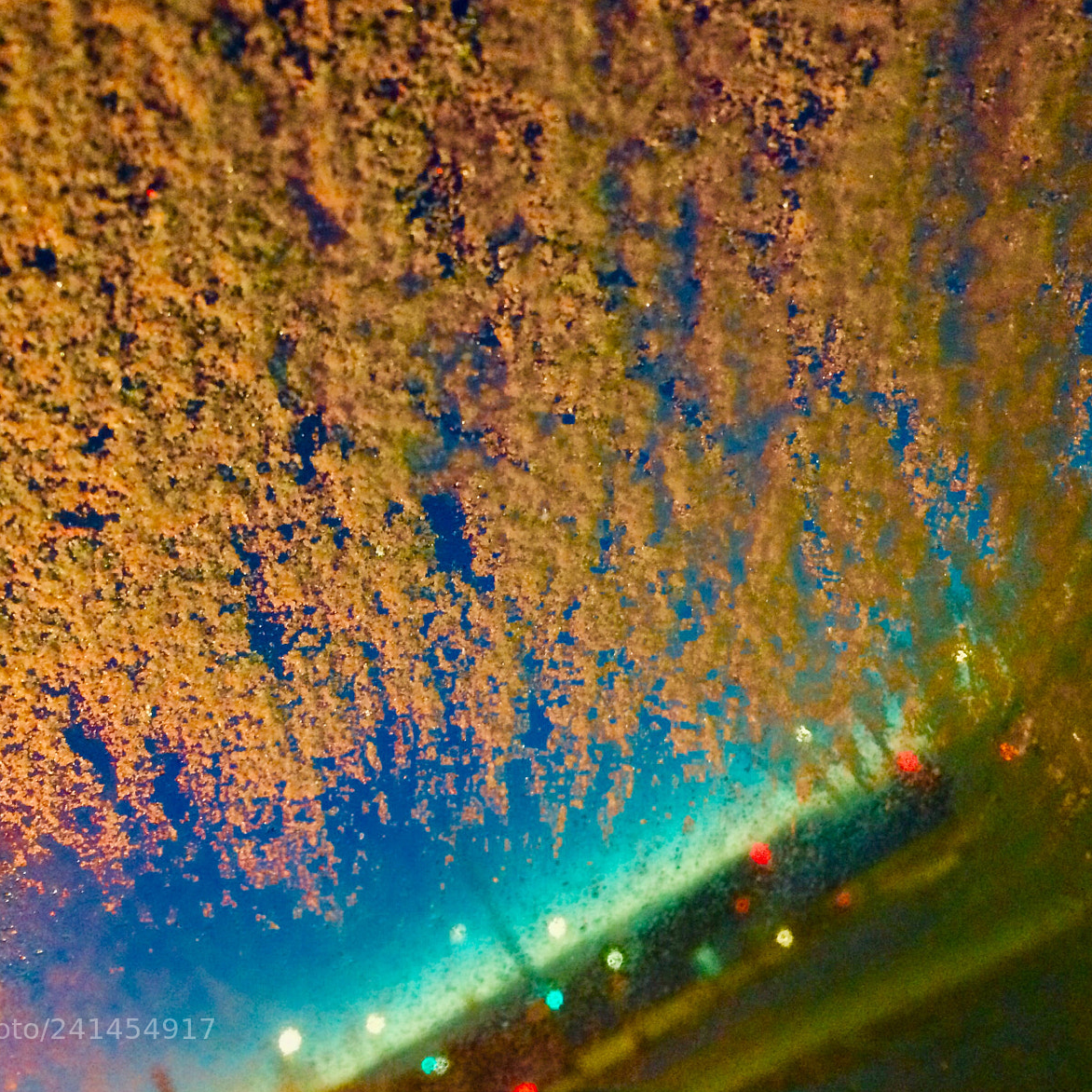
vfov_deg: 47.2
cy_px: 543
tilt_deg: +19.4
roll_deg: +31.2
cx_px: 473
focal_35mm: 35
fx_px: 1249
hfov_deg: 47.1
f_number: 2.2
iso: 400
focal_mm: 4.15
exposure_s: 1/15
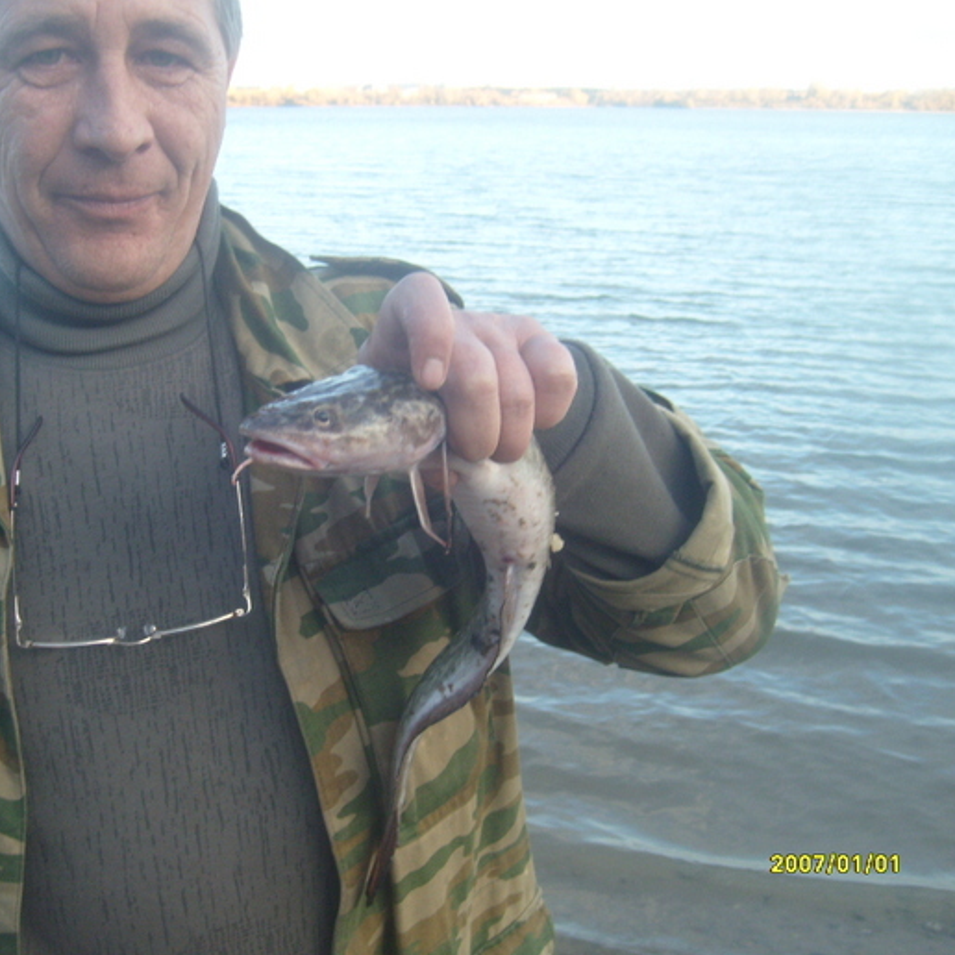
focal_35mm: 42
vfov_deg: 40.0
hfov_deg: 39.9
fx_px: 1311
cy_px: 478
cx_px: 381
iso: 80
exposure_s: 1/125
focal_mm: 5.8
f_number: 2.8
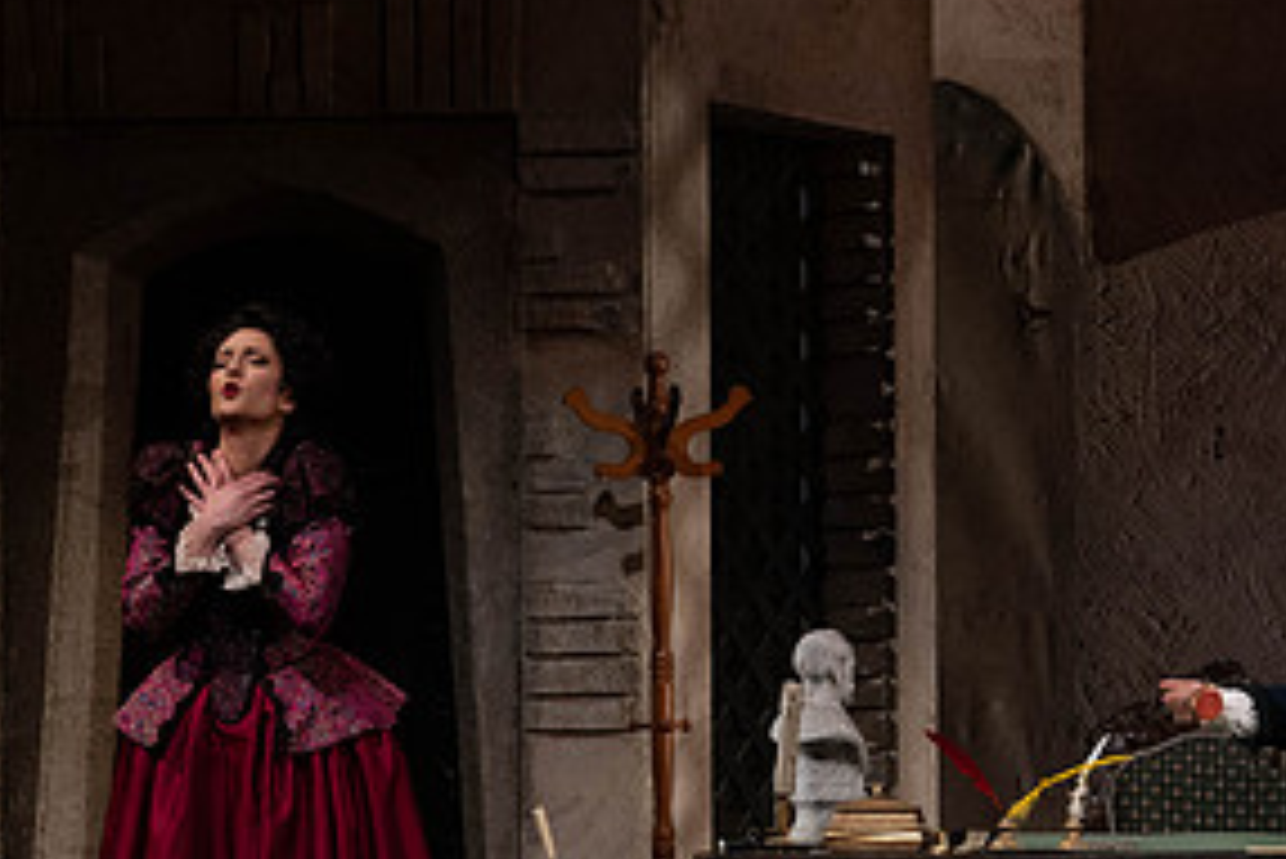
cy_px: 582
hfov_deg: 7.1
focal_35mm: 290
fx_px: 10364
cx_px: 630
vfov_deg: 4.7
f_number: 9
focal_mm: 143
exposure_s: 1/250
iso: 3200
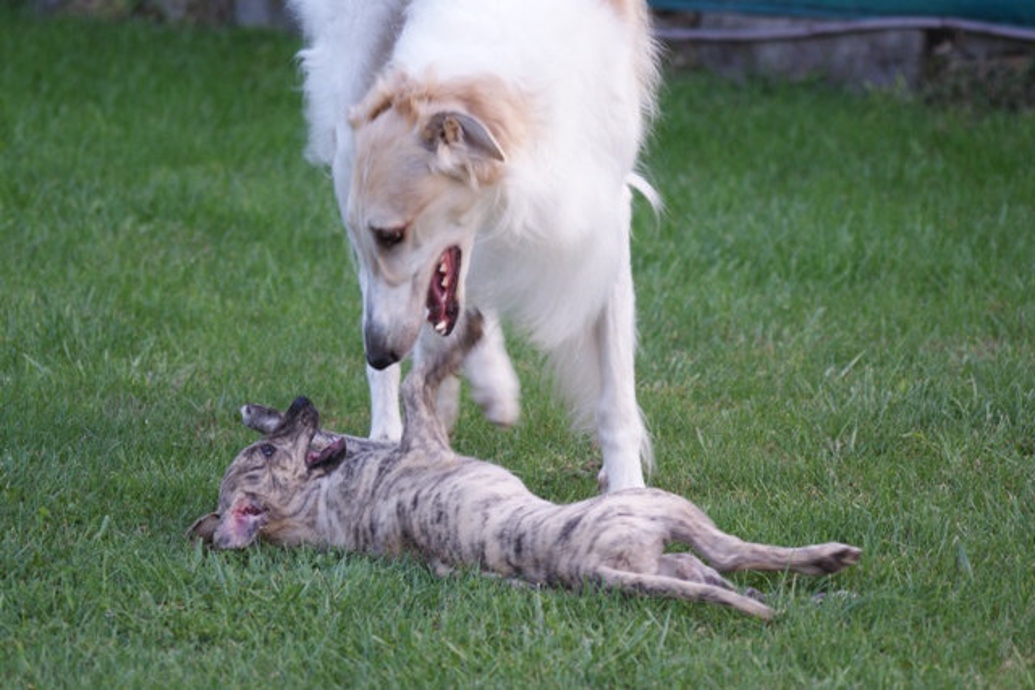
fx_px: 5823
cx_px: 518
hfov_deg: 10.2
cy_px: 345
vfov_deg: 6.8
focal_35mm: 202
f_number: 4.5
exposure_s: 1/160
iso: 400
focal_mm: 135
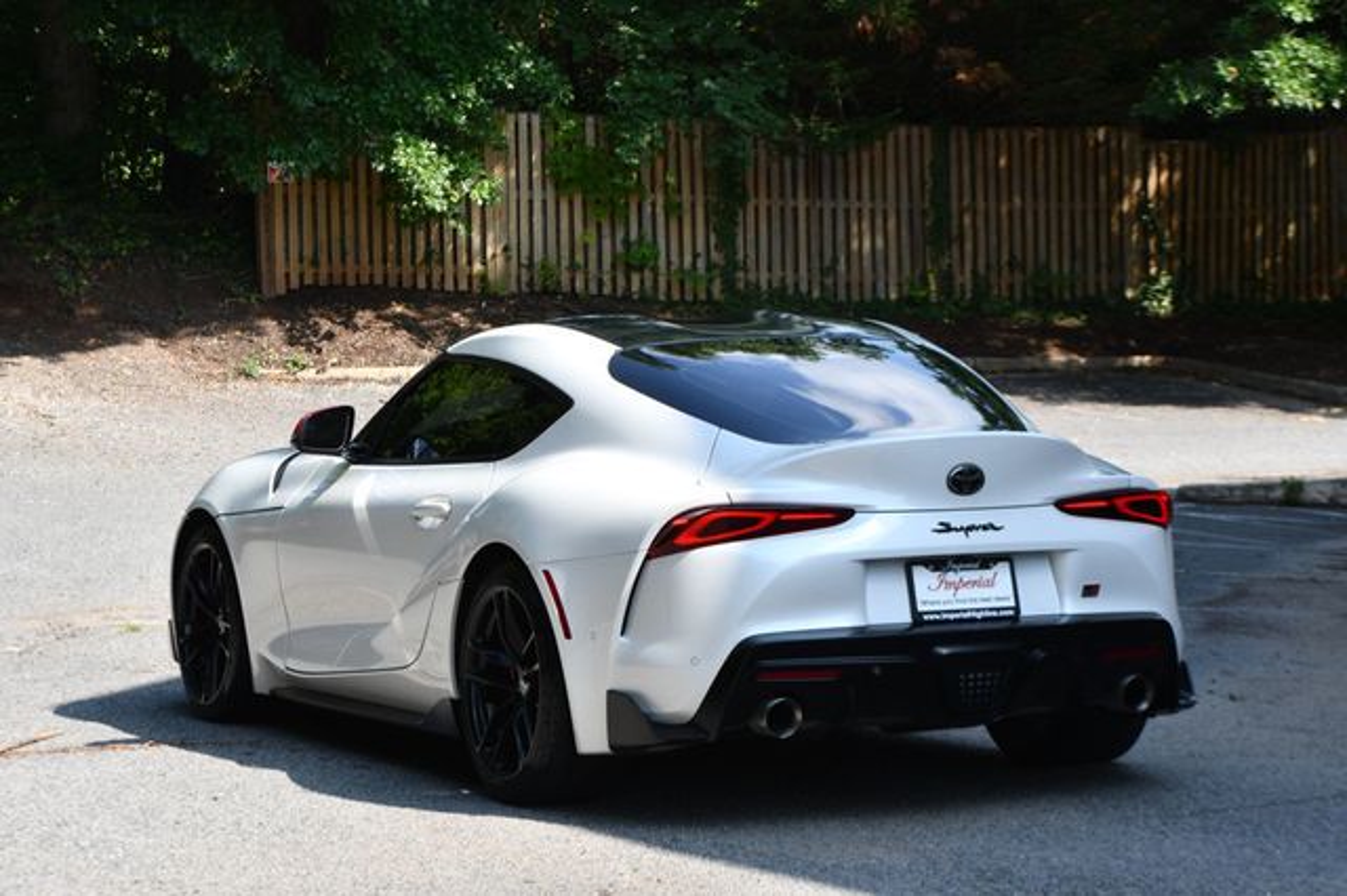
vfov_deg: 13.0
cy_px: 448
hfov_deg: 19.5
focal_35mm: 105
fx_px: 3927
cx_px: 674
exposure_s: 1/250
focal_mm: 70
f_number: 7.1
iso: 200
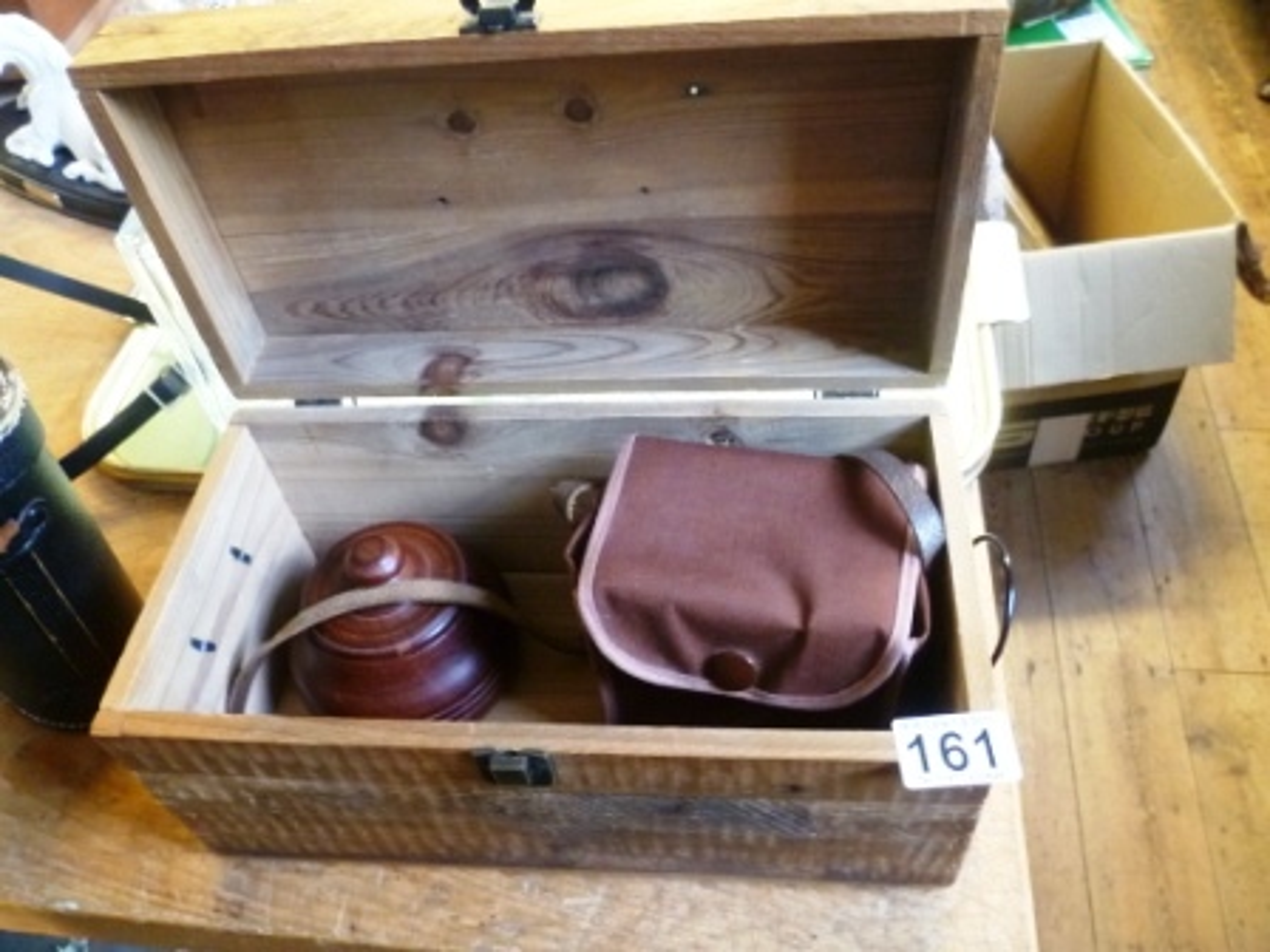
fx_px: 1027
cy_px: 476
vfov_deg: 49.7
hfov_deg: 63.4
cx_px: 635
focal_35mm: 28
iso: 400
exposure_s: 1/13
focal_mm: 5
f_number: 2.8
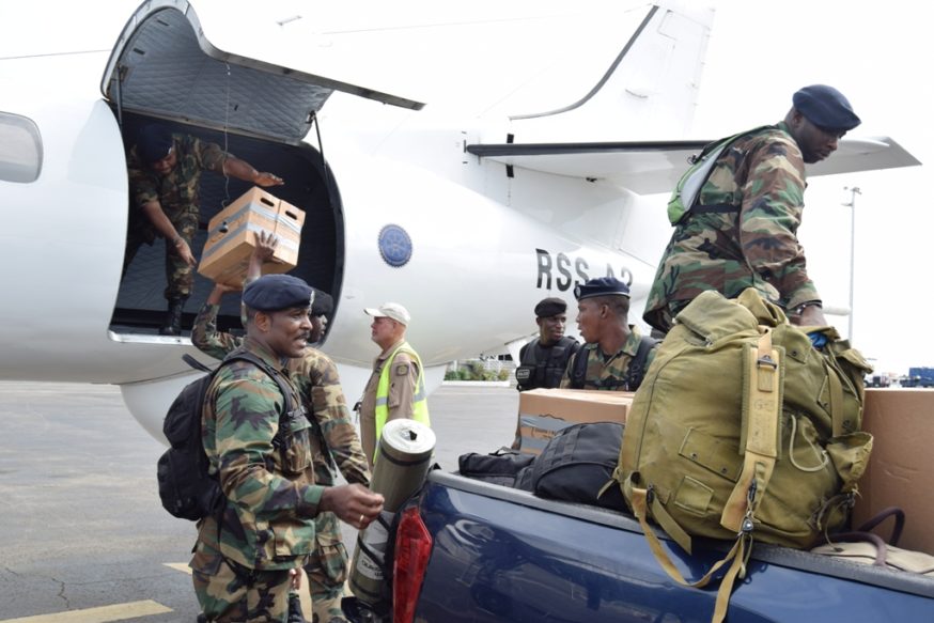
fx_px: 934
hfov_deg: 53.1
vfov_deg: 36.9
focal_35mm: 36
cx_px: 467
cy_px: 312
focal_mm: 24
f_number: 5.6
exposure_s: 1/200
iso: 100
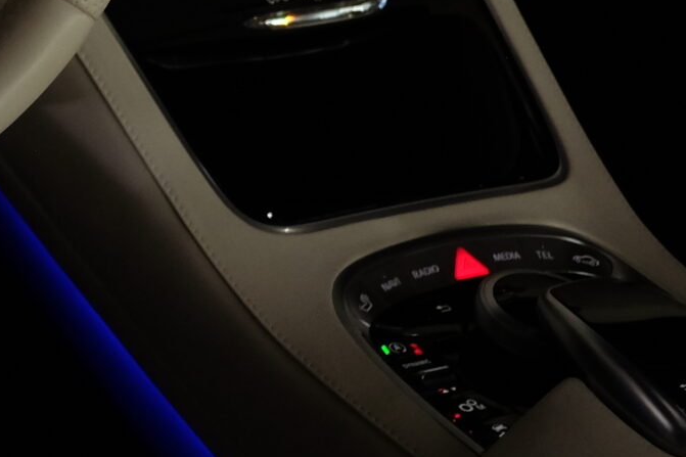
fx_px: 1962
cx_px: -549
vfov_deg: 13.2
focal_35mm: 103
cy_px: 99
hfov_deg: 16.6
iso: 800
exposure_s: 1/30
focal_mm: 18
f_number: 2.8
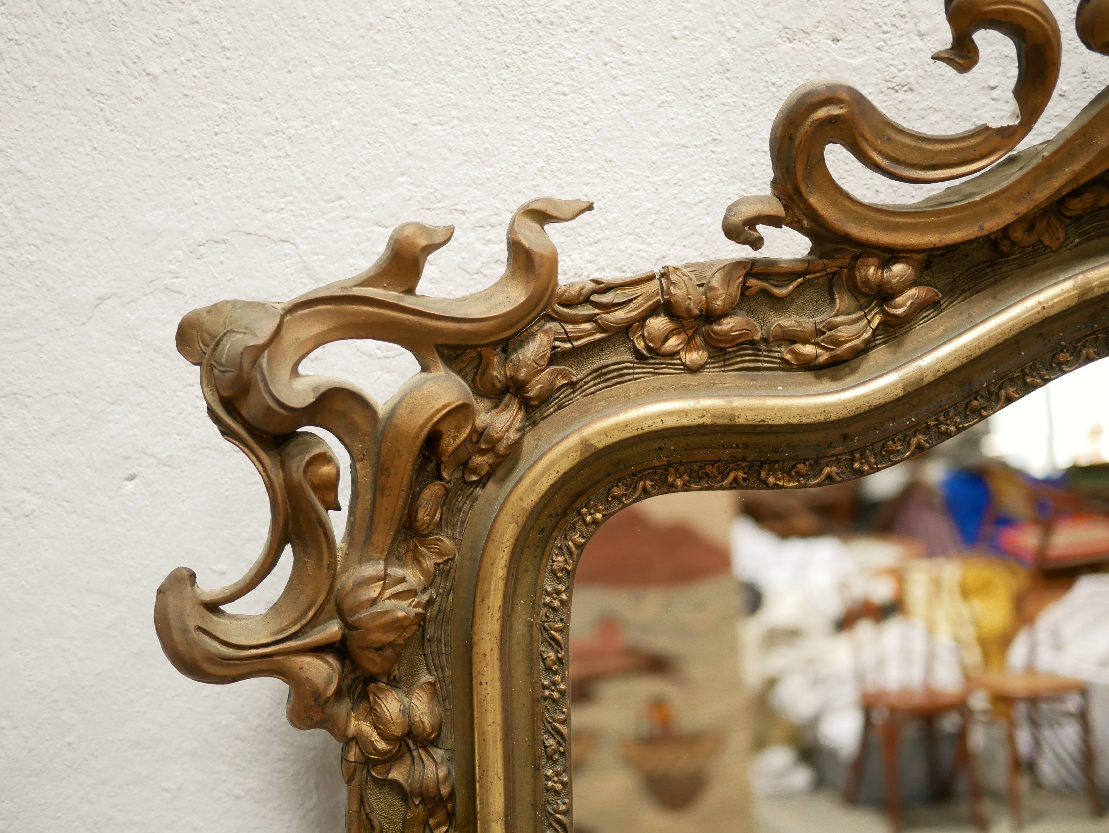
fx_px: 1282
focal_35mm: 40
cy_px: 416
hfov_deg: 46.8
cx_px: 554
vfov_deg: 36.0
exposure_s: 1/60
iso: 640
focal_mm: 20
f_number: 1.7
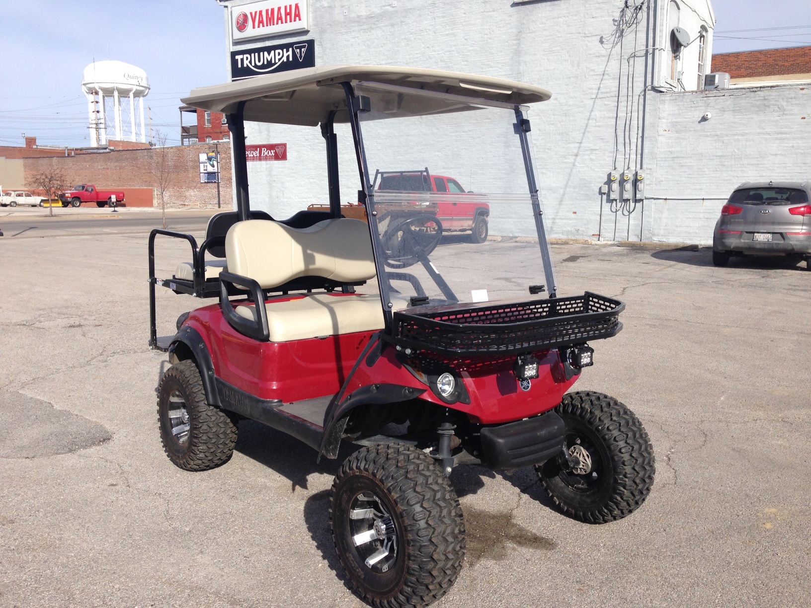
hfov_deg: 55.4
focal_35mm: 33
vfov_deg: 42.9
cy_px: 304
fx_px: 773
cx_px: 406
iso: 50
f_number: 2.4
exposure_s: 1/1938
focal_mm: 4.12
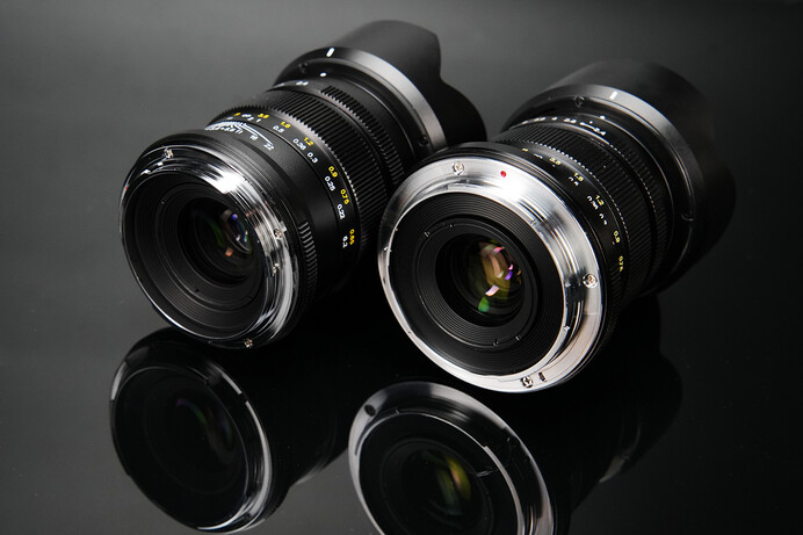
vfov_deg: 23.8
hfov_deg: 35.1
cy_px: 268
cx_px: 402
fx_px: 1271
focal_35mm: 57
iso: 1600
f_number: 8
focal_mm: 57
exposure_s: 1/100
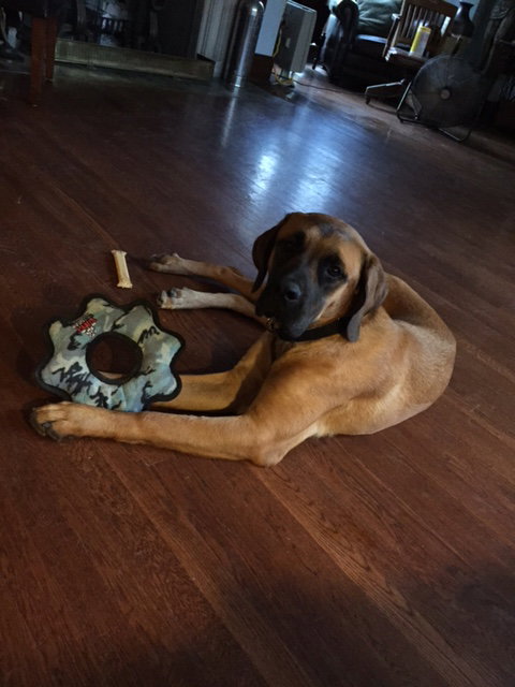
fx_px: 575
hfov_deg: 48.2
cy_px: 344
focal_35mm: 29
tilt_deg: -31.8
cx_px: 258
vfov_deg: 61.7
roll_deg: -17.4
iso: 400
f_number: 2.2
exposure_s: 1/15
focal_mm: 4.15
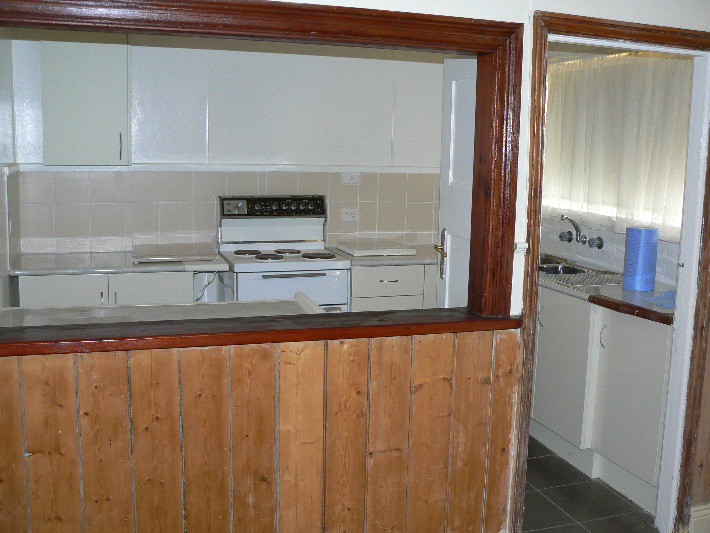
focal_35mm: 36
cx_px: 355
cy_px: 266
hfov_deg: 51.4
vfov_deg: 39.7
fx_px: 738
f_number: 2.8
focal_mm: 6
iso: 100
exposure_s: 1/30
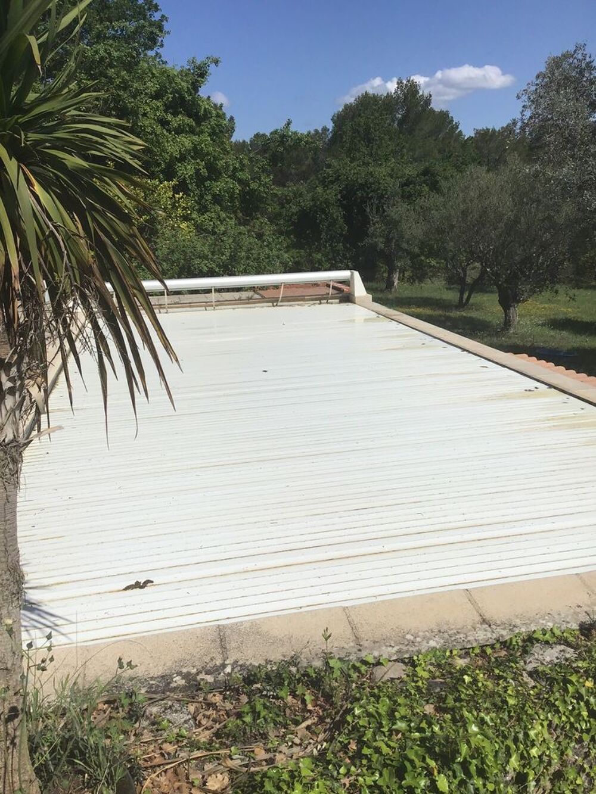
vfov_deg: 58.3
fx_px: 712
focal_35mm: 31
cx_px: 298
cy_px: 397
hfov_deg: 45.4
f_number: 2.4
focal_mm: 3.3
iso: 25
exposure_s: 1/3704
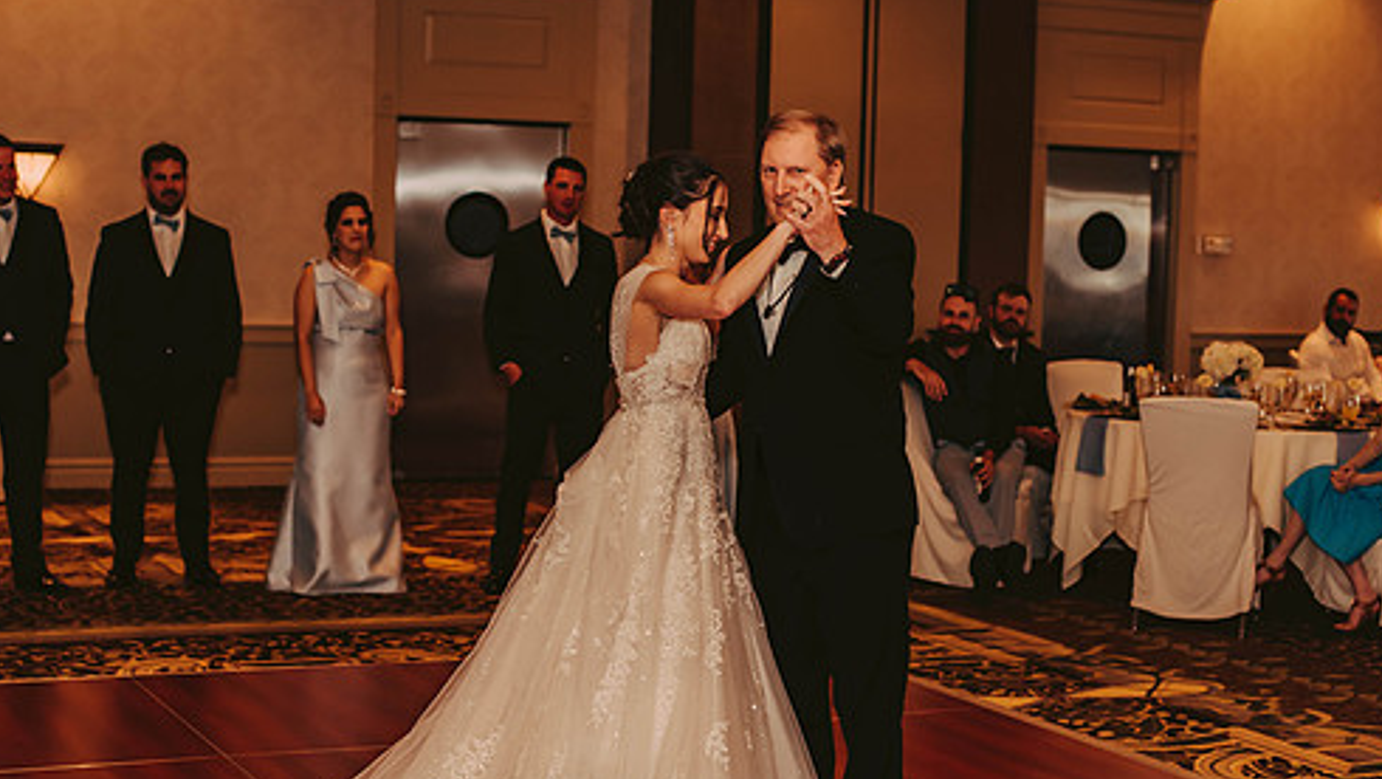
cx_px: 637
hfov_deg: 33.8
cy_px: 394
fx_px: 2273
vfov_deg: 19.4
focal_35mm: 62
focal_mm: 50
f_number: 2.5
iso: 800
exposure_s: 1/125
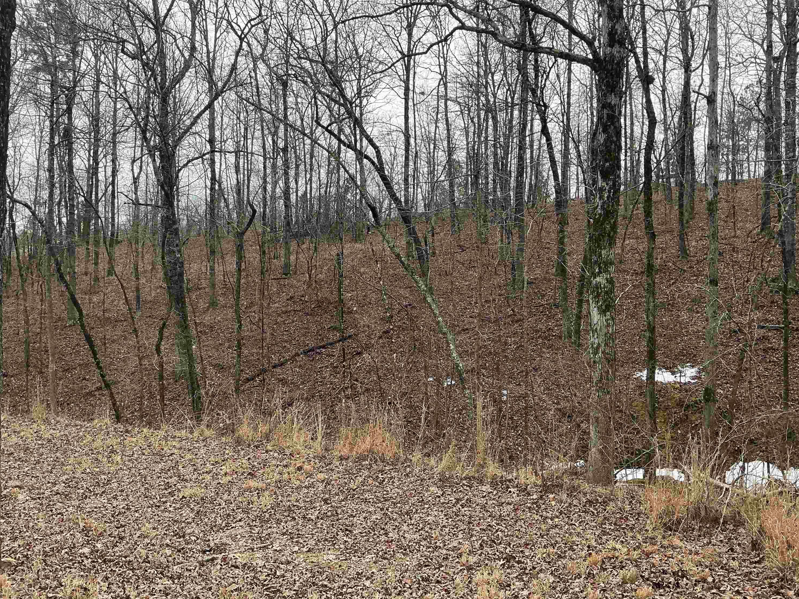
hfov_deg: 61.7
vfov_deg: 48.2
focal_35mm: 29
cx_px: 399
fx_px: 669
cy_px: 299
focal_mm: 3
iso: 25
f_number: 1.8
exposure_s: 1/545
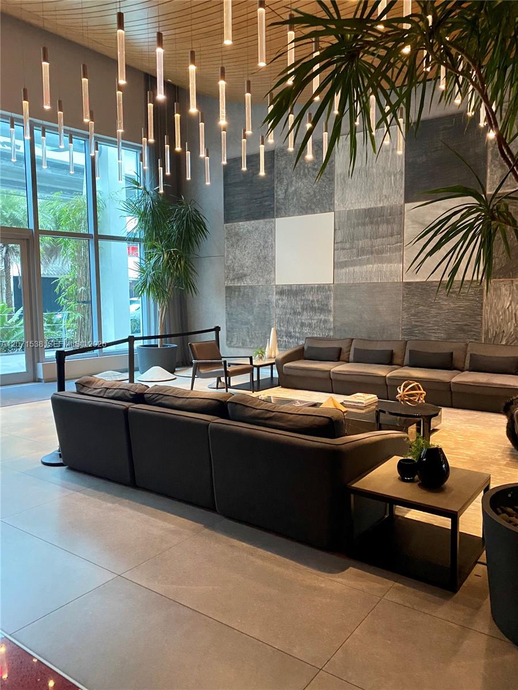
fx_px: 519
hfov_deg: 53.1
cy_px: 345
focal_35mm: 26
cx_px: 259
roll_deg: -0.4
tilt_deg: -6.1
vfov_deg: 67.3
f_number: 1.8
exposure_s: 1/40
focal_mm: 4.25
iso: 500
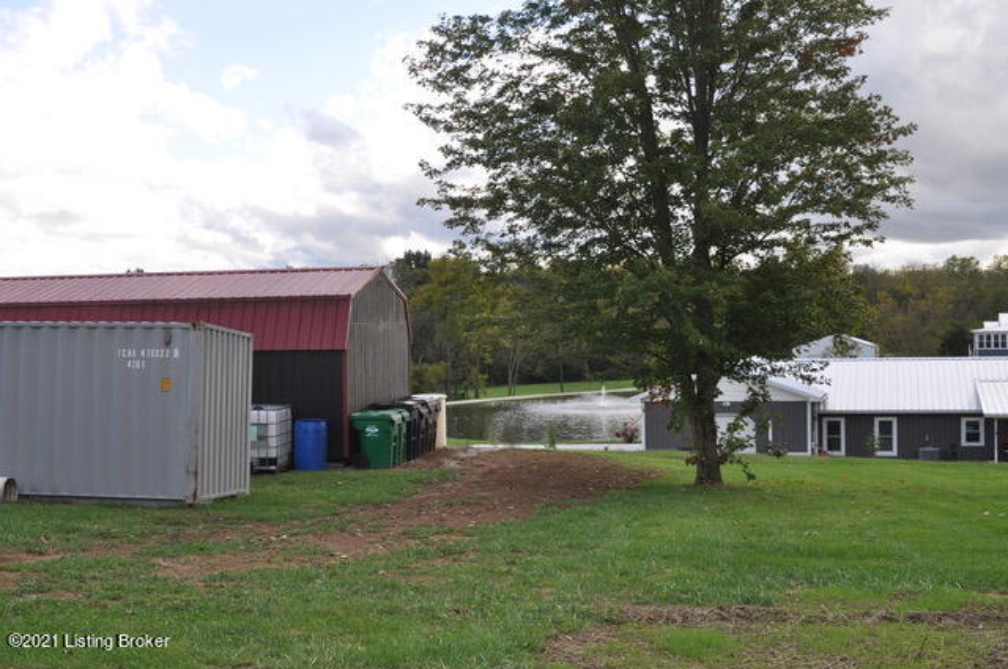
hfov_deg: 46.5
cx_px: 504
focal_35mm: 42
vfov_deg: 31.8
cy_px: 334
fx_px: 1174
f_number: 7.1
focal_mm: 28
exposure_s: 1/200
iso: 200
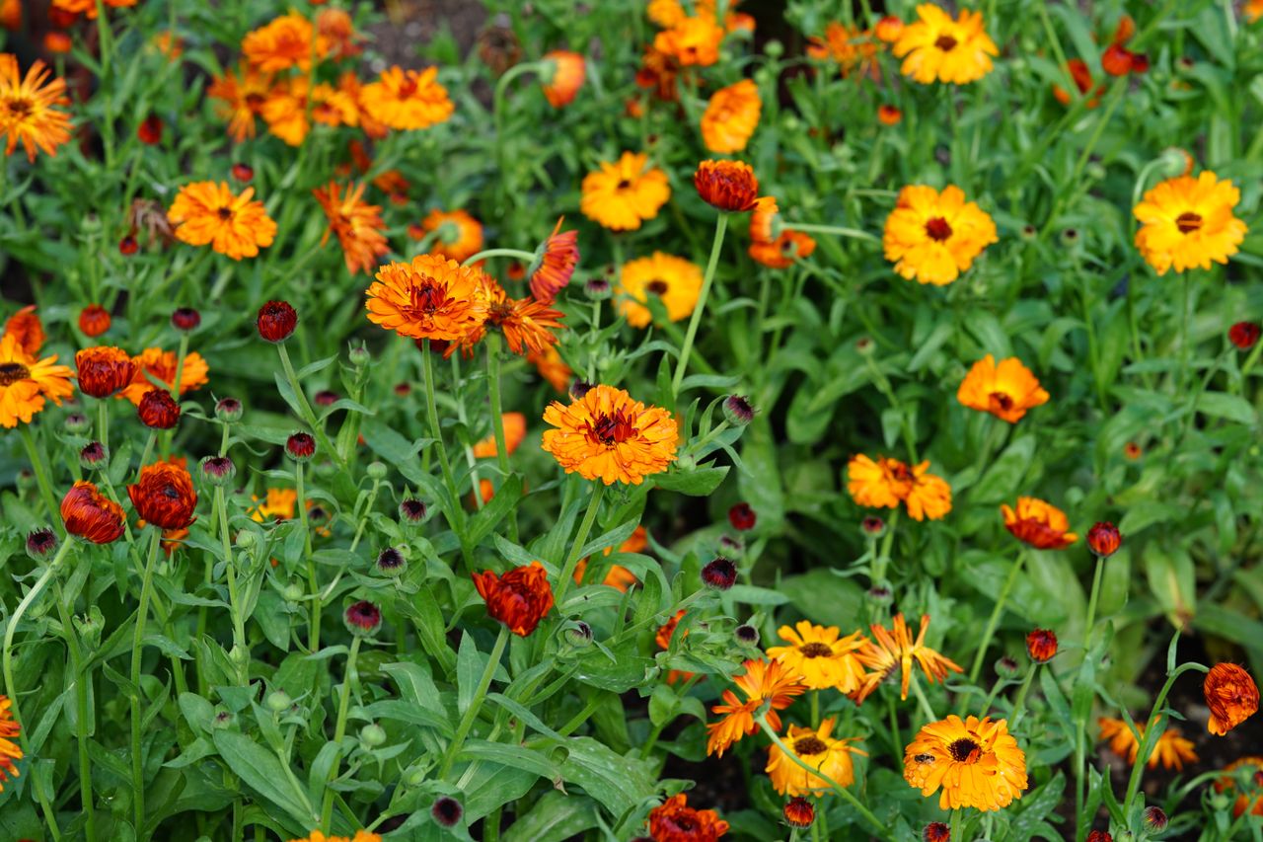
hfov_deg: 23.9
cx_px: 632
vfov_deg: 16.1
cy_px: 421
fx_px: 2981
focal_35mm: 85
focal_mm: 85
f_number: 5.6
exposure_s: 1/250
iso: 200
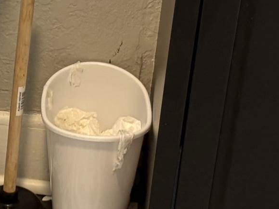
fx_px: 1104
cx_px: -49
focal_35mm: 137
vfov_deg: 10.8
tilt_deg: -28.5
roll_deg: +1.5
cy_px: 53
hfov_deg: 14.0
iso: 100
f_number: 1.6
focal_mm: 5.96
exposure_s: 1/60
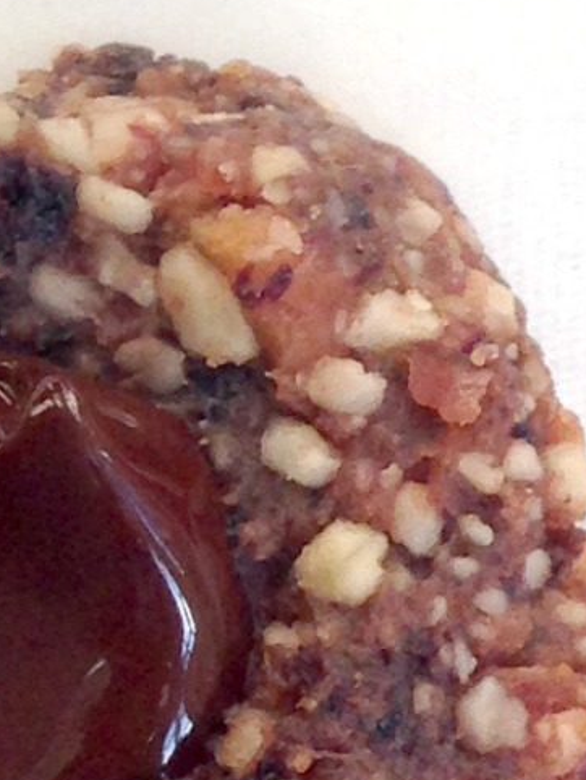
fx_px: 4826
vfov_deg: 9.2
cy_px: 798
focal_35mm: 214
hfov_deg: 6.7
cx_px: 1154
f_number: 2.4
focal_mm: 4.12
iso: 64
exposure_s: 1/120
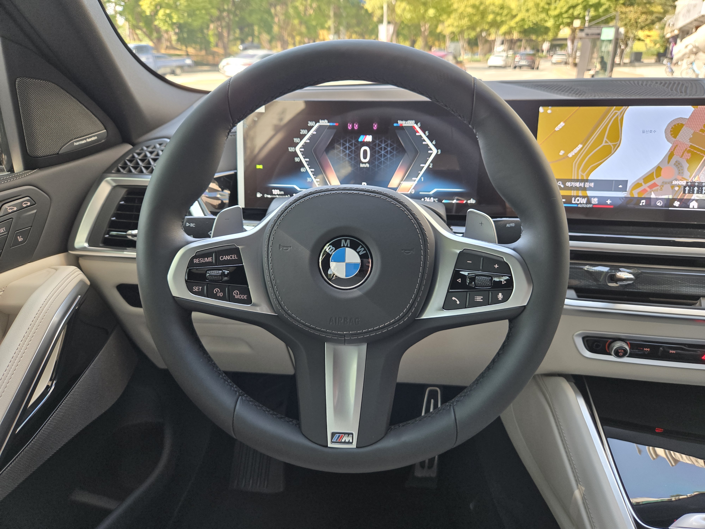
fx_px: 468
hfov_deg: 73.9
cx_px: 352
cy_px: 264
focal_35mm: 23
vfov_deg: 58.9
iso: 160
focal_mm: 5.4
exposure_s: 1/70
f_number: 1.8
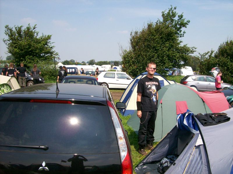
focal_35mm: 36
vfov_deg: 39.6
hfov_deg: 51.4
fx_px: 242
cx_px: 116
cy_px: 87
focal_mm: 6
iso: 80
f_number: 4.8
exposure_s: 1/616
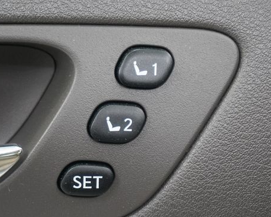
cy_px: 108
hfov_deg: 19.4
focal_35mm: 99
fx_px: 794
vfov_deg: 15.5
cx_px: 127
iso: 1250
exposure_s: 1/80
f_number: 5.6
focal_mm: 50
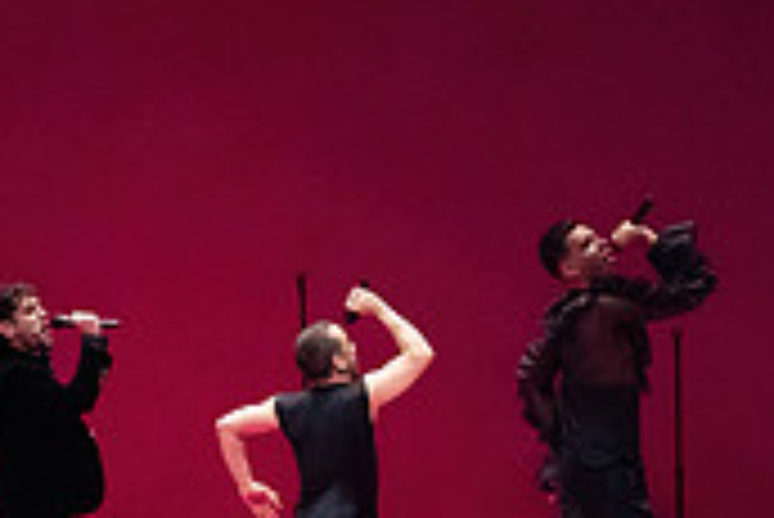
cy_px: 277
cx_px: -18
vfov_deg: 3.0
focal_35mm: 455
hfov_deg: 4.5
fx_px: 9790
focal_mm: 135
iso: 25600
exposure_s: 1/400
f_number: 9
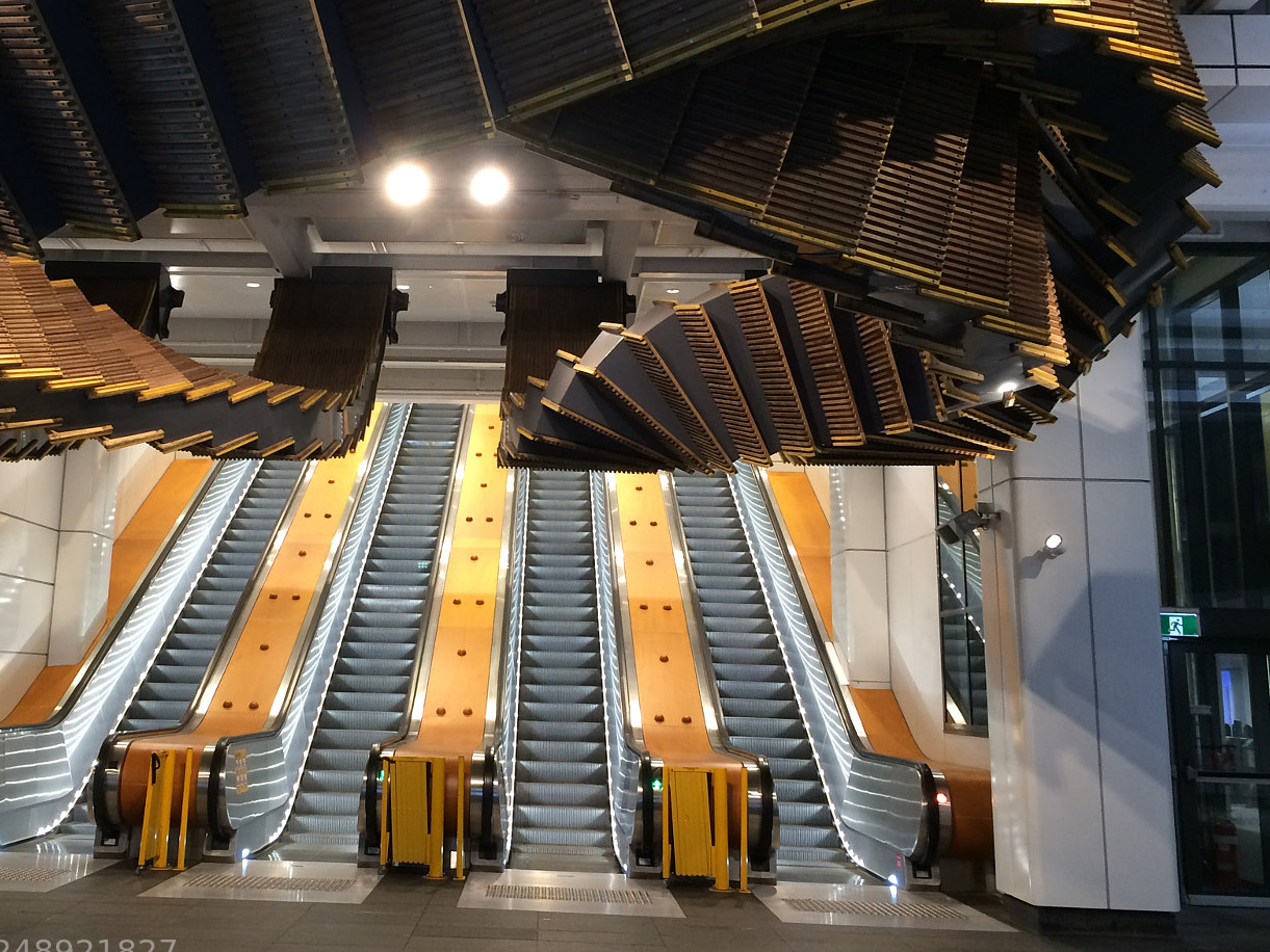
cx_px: 465
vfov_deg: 37.7
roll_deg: -2.6
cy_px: 409
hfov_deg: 48.4
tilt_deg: +12.4
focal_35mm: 38
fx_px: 1394
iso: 125
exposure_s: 1/33
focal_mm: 4.15
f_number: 2.2
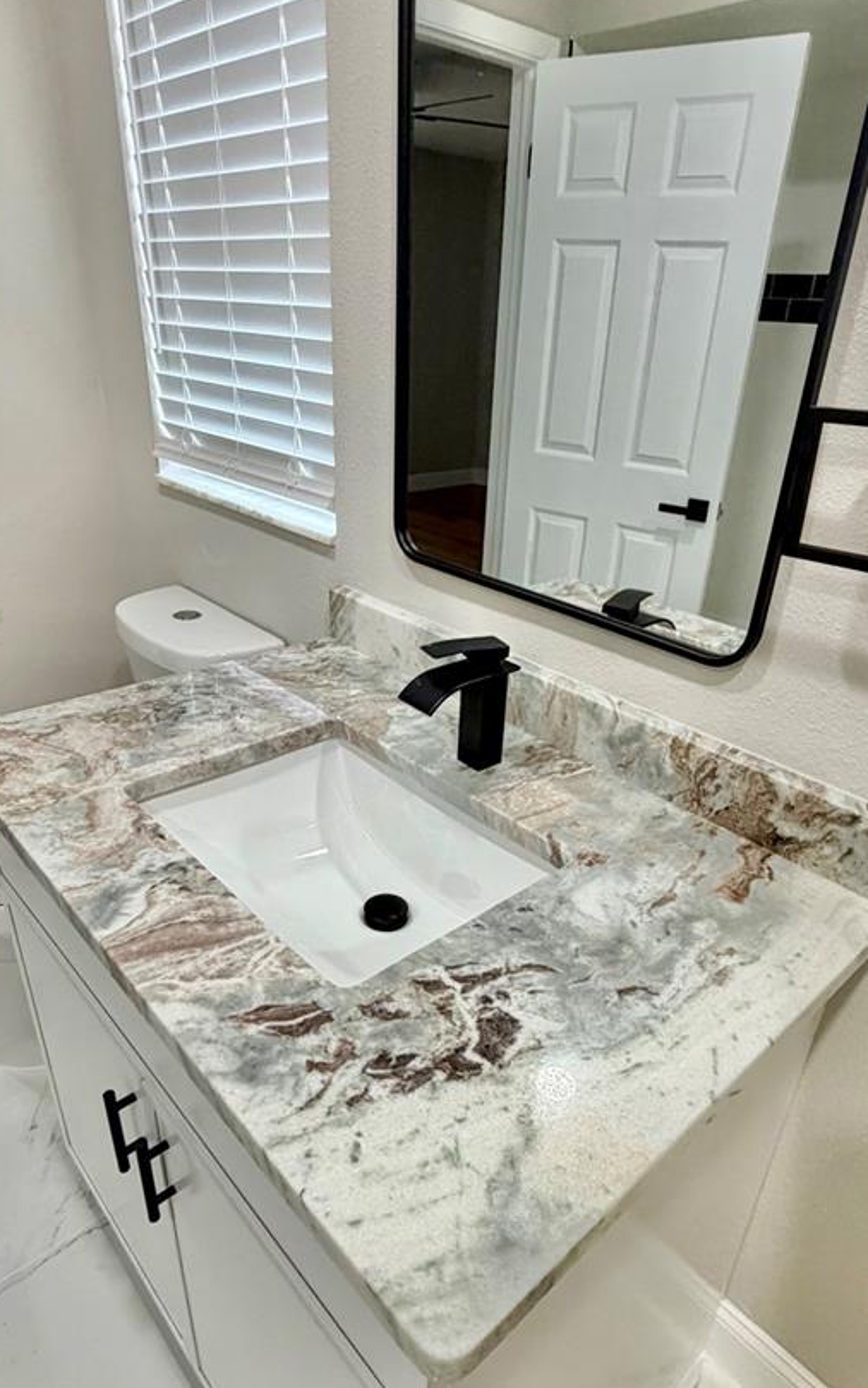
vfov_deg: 79.4
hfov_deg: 55.0
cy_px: 760
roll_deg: -2.1
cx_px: 473
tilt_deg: -25.7
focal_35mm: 22
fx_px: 832
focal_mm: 2.22
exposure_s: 1/120
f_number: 2.2
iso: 250
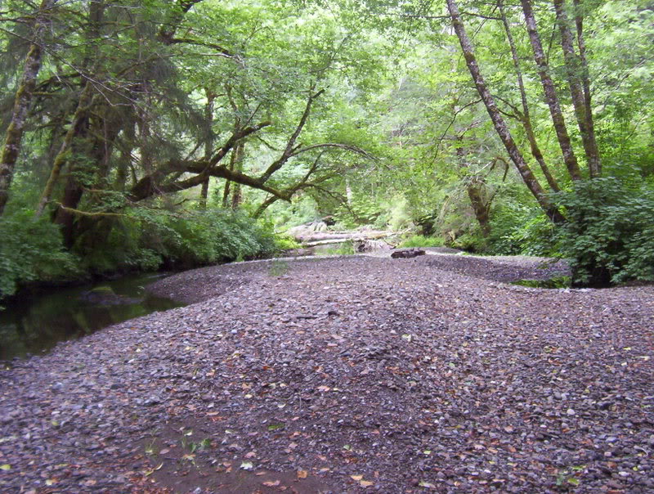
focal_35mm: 36
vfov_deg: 39.8
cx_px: 327
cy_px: 247
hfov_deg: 51.2
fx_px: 682
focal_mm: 5.54
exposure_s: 1/36.2
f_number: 2.76
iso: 200
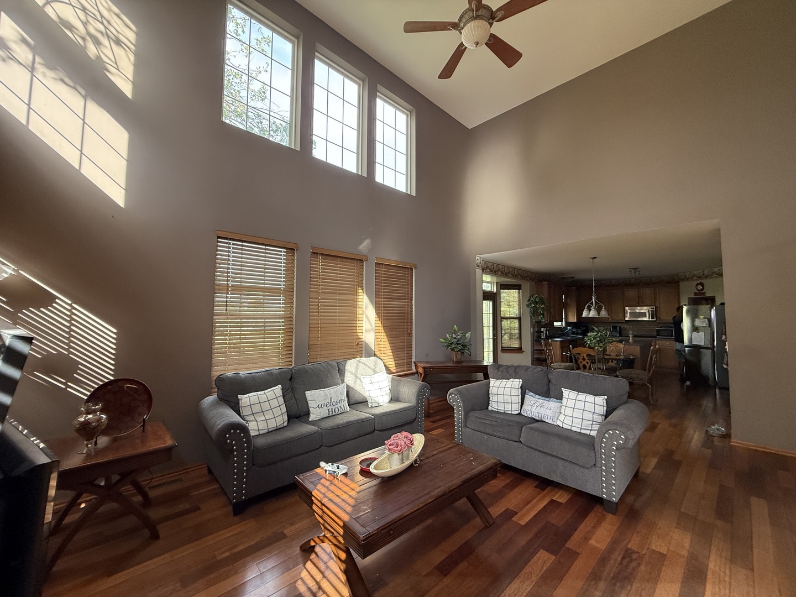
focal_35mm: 14
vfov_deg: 85.7
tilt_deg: +4.1
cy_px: 298
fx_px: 322
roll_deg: +0.3
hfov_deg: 102.1
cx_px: 398
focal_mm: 2.22
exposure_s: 1/99
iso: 200
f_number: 2.2
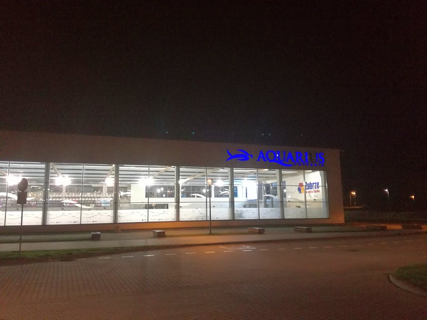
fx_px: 333
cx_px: 214
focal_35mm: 27
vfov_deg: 51.4
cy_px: 160
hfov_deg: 65.3
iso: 500
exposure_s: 1/25
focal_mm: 3.79
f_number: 2
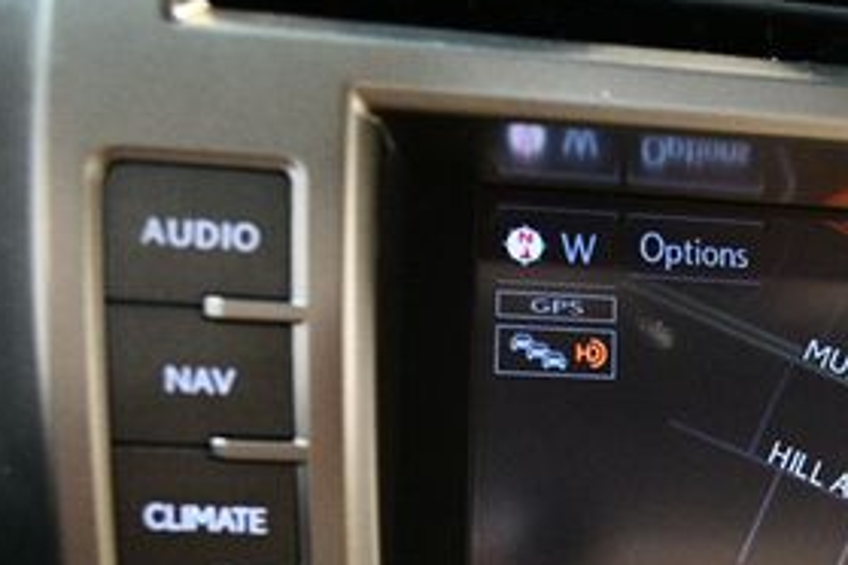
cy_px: 589
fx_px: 1460
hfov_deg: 29.5
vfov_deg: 21.0
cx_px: 906
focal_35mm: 62
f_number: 3.5
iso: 4000
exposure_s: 1/60
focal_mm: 18
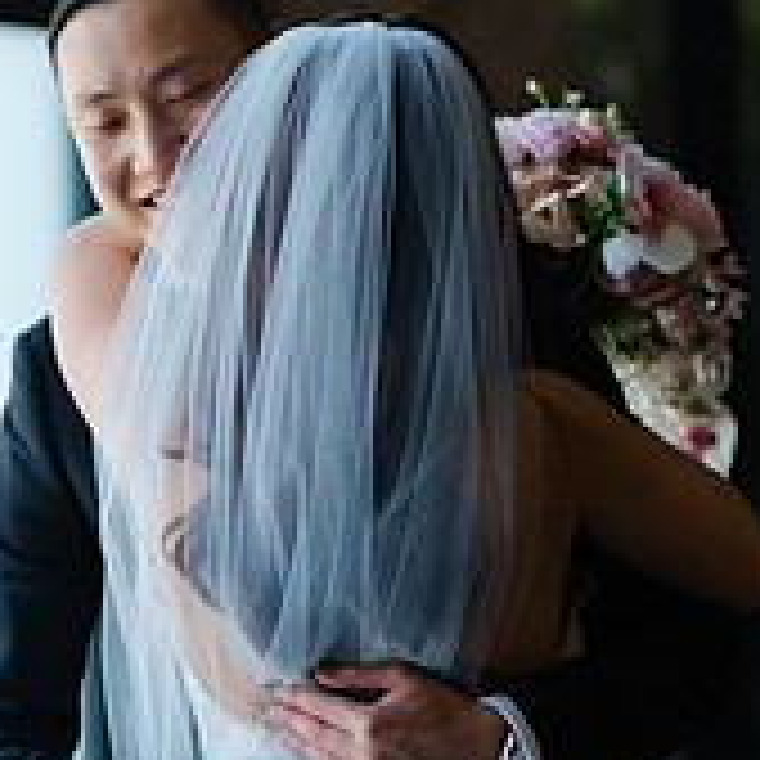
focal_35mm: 191
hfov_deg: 9.1
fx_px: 4744
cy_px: 542
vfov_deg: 9.1
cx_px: -31
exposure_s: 1/1000
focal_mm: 80
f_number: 1.7
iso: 250
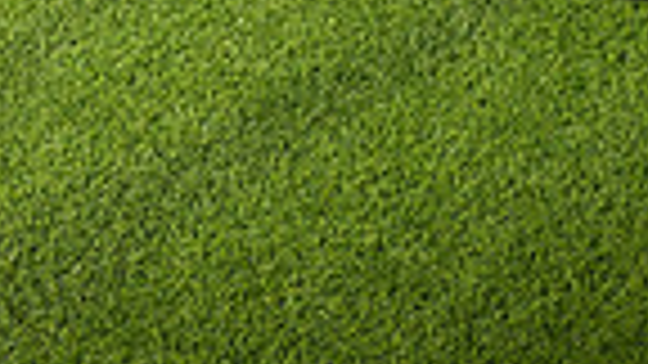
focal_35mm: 157
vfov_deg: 7.1
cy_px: -607
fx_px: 2698
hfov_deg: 13.7
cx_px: 364
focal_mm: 48
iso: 1000
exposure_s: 1/400
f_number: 7.1
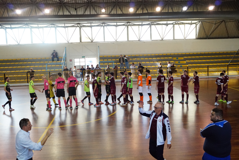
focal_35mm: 36
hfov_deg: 53.1
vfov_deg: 36.9
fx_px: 239
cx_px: 120
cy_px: 80
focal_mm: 24
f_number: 8
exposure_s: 1/250
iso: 3200
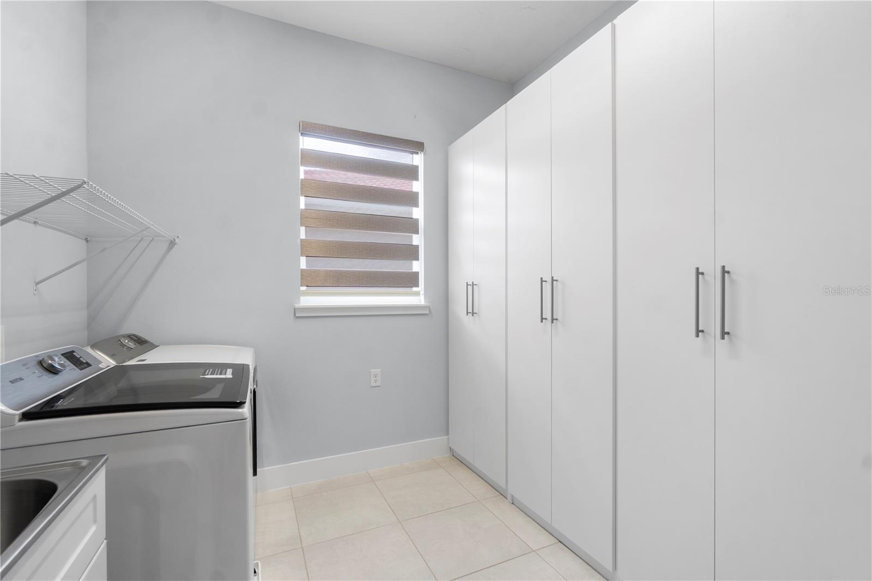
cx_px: 436
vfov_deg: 77.3
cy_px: 290
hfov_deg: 100.4
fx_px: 363
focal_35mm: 15
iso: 100
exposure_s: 1/3
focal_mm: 10
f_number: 9
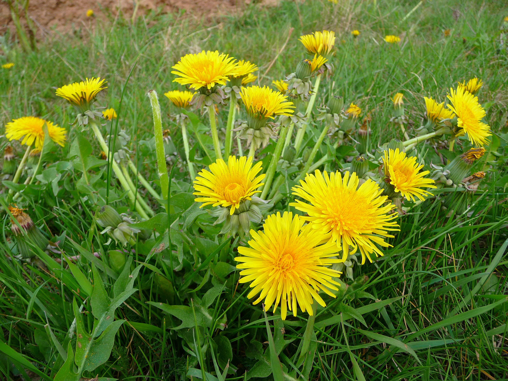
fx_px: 411
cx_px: 254
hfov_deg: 63.4
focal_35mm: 28
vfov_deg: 49.7
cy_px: 190
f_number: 3.3
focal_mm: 4.7
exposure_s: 1/125
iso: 100
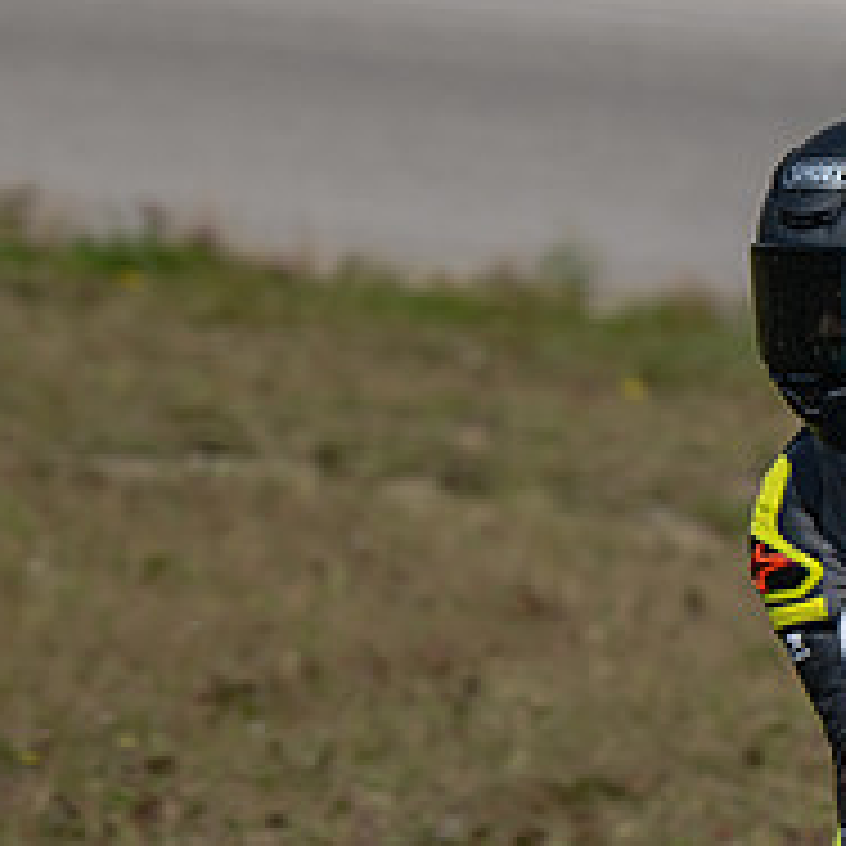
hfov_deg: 1.1
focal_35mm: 1572
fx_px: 43466
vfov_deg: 1.1
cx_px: 1138
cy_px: 700
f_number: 11
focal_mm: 600
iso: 160
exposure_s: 1/800
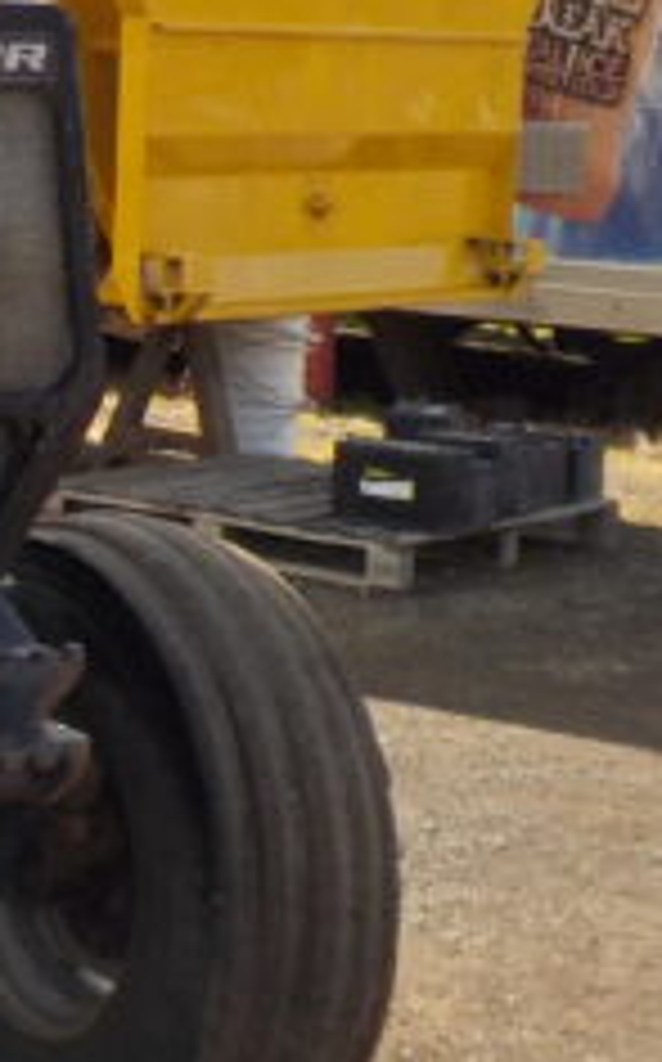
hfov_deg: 11.3
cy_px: 328
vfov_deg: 19.2
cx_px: -518
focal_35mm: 108
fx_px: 3125
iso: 125
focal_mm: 4.1
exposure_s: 1/640
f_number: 3.3
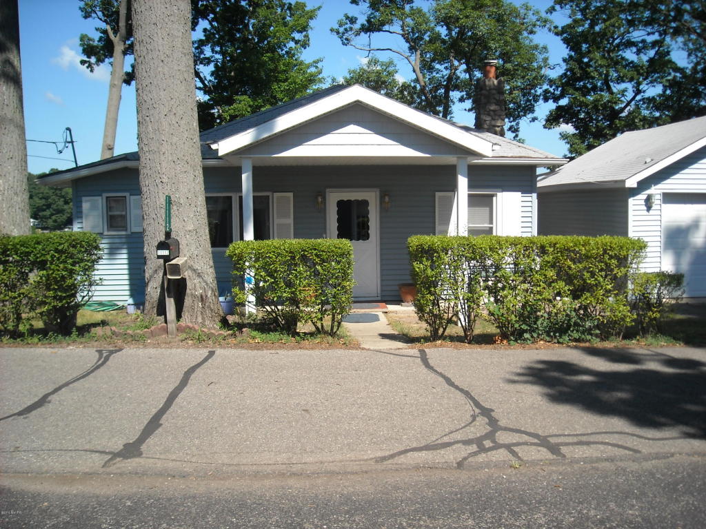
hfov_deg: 52.6
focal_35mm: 35
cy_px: 264
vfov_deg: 40.7
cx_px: 353
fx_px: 714
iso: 64
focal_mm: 5.7
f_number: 5.6
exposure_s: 1/239
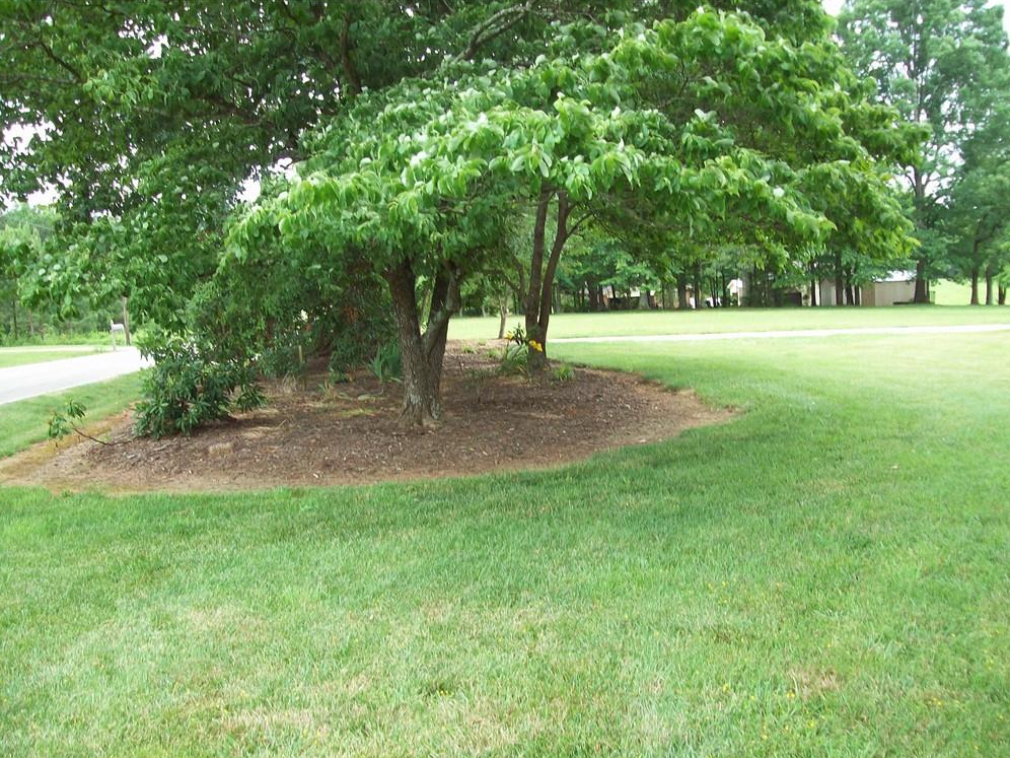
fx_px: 1080
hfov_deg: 50.1
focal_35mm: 37
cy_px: 388
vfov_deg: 38.7
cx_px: 511
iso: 80
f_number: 2.7
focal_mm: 6
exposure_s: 1/106
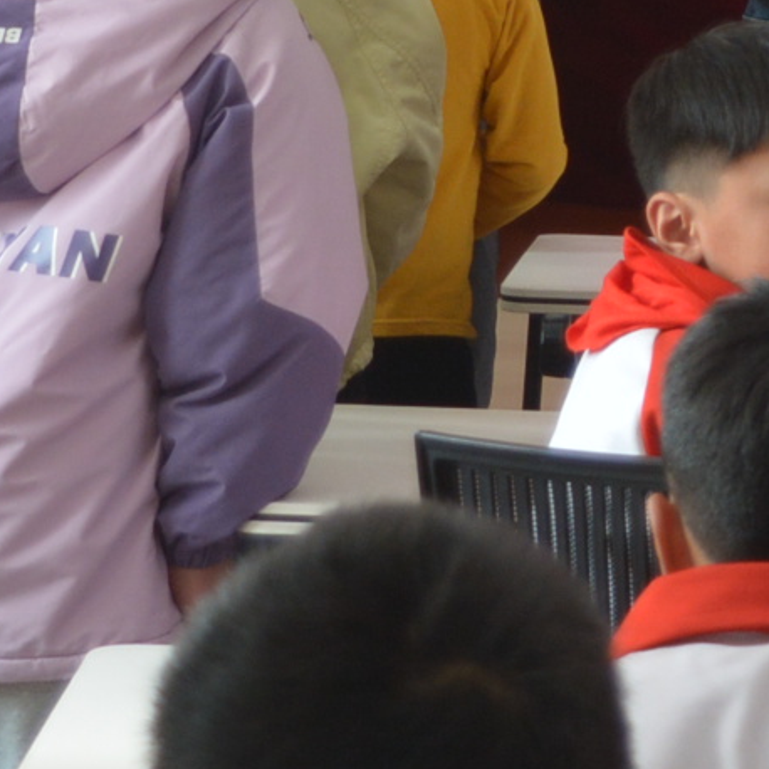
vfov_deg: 6.9
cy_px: -180
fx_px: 6283
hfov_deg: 6.8
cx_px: 1387
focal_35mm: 250
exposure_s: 1/125
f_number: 4.2
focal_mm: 30
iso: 400
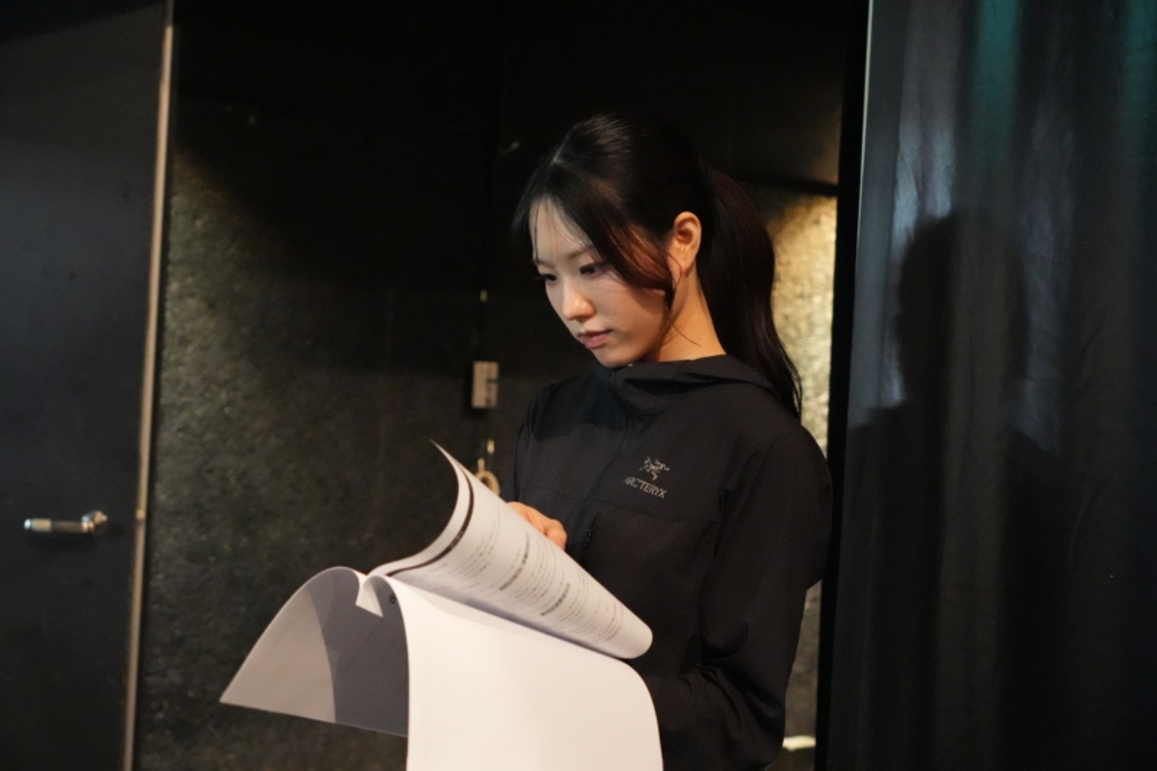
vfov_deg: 28.1
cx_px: 578
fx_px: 1542
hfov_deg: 41.1
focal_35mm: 48
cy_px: 386
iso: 12800
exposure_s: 1/80
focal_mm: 32
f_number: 2.8
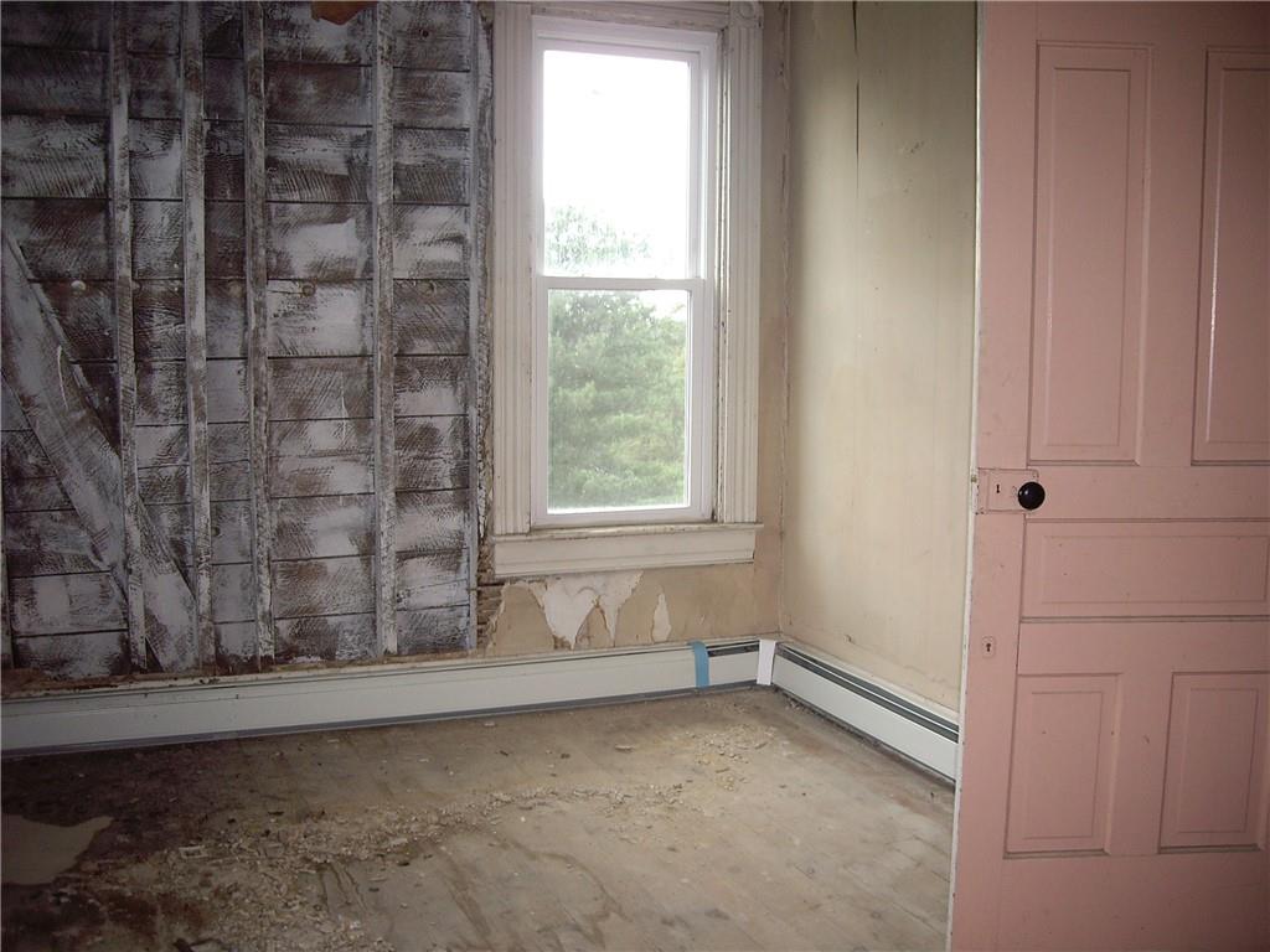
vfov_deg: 37.7
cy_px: 476
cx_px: 635
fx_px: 1394
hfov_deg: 49.0
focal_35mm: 38
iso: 100
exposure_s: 1/50
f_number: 2.7
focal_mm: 6.2
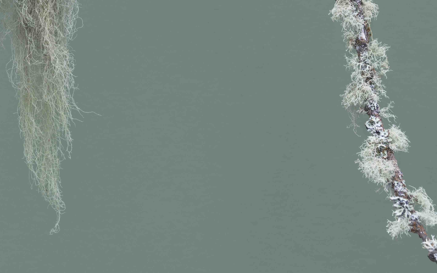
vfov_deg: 10.3
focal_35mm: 119
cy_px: -234
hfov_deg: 17.4
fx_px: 1417
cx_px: 90
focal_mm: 49
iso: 100
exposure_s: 1/15
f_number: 11
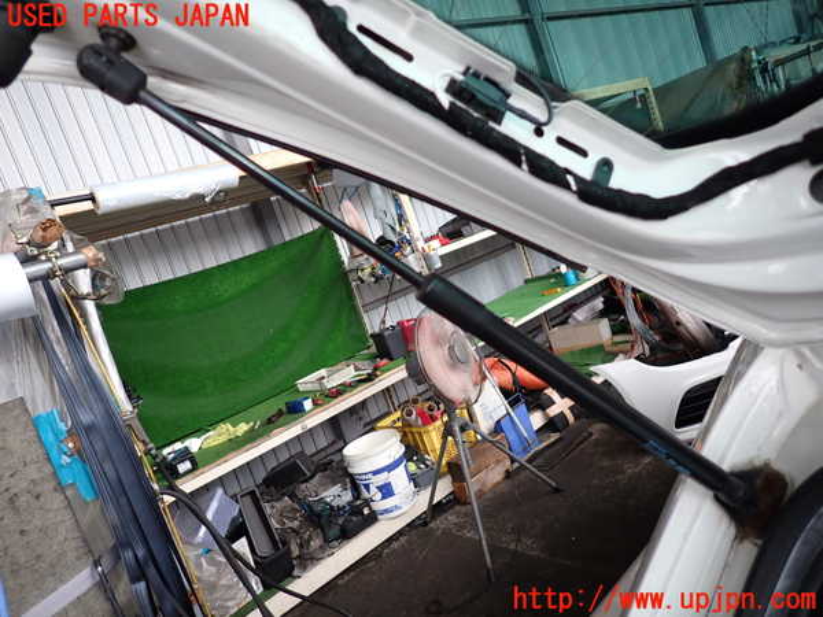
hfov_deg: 69.4
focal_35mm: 25
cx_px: 412
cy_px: 308
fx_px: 594
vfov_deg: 54.9
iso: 200
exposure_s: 1/80
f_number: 2
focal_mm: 4.5
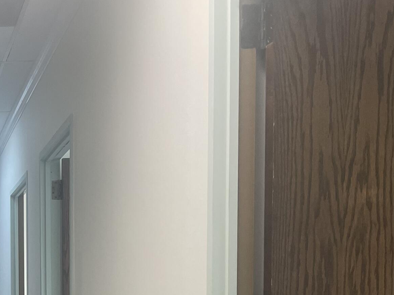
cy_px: 357
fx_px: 763
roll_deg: +2.2
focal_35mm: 67
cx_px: -91
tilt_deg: -2.9
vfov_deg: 20.5
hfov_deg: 25.7
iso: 125
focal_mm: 4.2
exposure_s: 1/120
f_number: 1.6
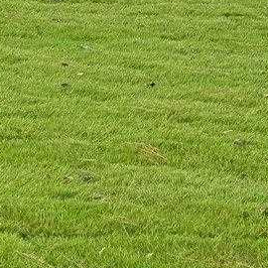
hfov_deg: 8.2
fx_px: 1717
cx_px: -365
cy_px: -116
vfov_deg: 8.7
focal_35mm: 196
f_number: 8
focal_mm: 30
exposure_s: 1/125
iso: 400
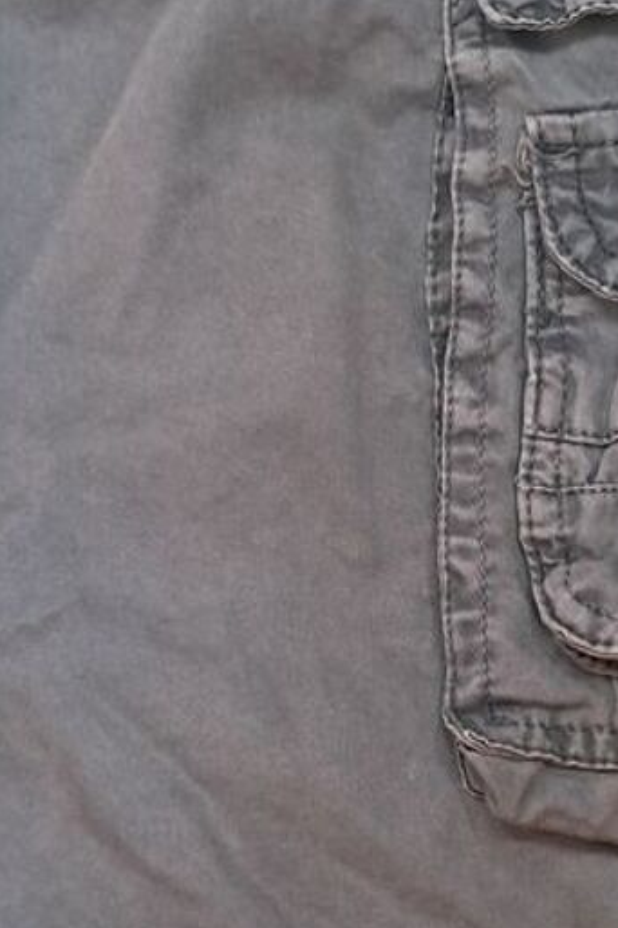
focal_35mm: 73
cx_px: 293
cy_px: 535
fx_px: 1880
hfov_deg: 18.7
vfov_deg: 27.7
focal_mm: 4
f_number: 1.8
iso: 640
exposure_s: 1/25
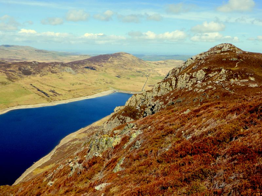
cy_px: 98
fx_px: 257
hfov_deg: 54.0
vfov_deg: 41.8
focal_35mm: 34
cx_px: 131
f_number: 3.7
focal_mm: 6.1
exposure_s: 1/1000
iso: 100
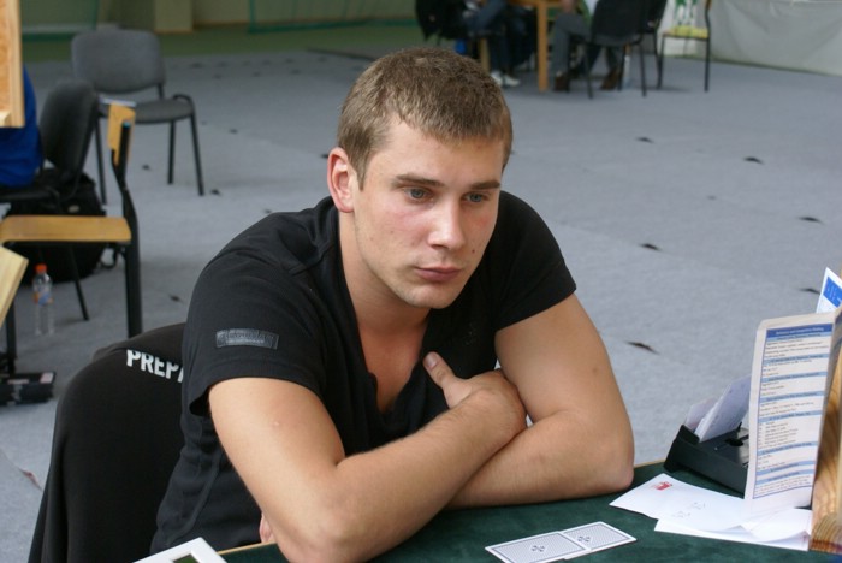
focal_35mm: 60
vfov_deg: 22.7
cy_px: 282
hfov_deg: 33.4
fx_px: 1404
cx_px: 421
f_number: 5.6
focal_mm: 40
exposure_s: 1/80
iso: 400
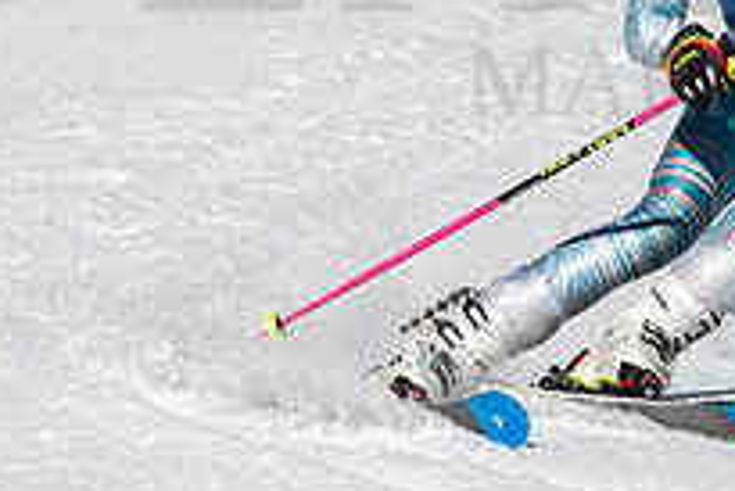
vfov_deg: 0.5
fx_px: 59228
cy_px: 181
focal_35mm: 2899
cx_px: 623
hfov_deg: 0.7
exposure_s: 1/2000
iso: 200
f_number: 8
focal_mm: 400
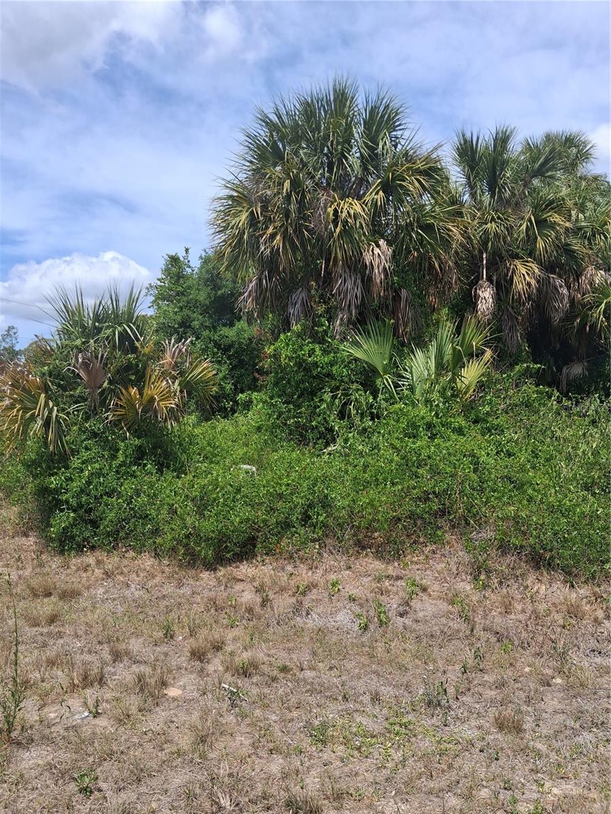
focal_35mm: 27
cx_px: 306
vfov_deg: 65.3
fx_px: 635
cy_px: 407
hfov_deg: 51.4
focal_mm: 4
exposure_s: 1/531
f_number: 1.8
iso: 20
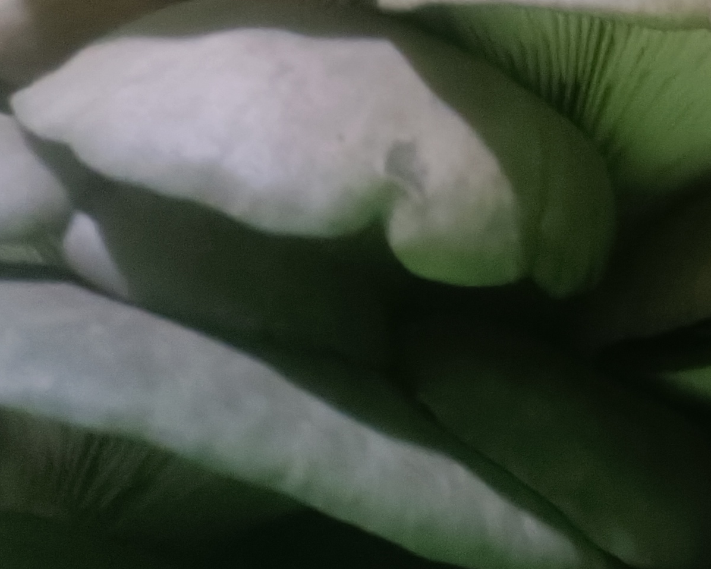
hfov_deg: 17.3
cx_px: 1217
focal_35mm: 94
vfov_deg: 15.4
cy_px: -220
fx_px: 1978
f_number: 1.79
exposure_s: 1/25
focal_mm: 4.71
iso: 2433
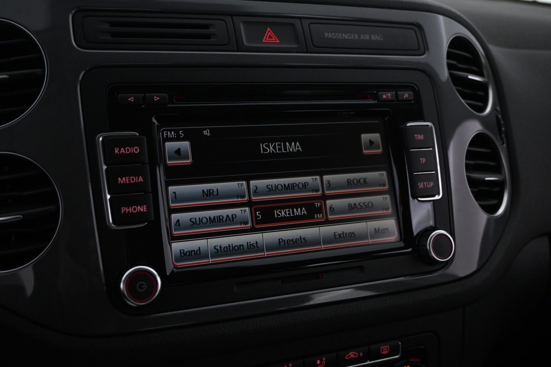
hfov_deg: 51.3
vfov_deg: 35.5
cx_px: 276
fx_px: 574
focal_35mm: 38
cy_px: 184
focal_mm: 25
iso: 2500
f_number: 4.2
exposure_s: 1/100
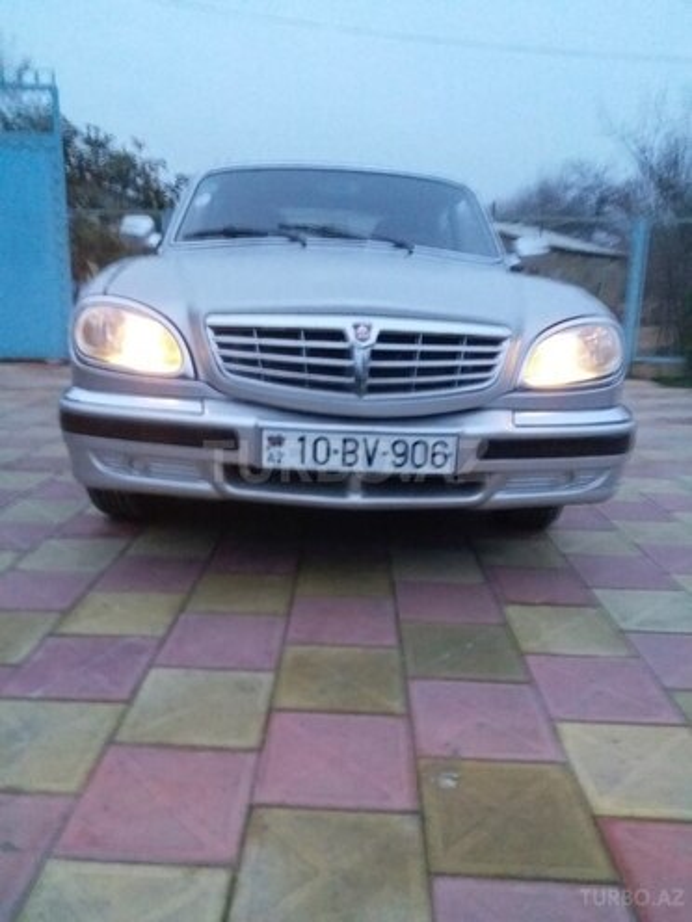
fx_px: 720
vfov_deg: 65.3
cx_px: 346
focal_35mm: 27
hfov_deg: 51.4
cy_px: 461
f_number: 1.9
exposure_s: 1/17
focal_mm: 3.7
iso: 640
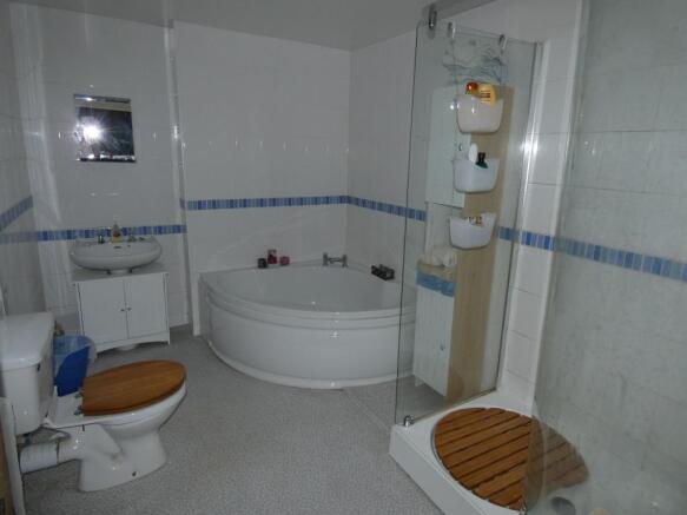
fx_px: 397
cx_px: 344
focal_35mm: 20
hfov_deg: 81.8
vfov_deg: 66.0
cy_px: 258
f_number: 2.8
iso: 80
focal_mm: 3.6
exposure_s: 1/50
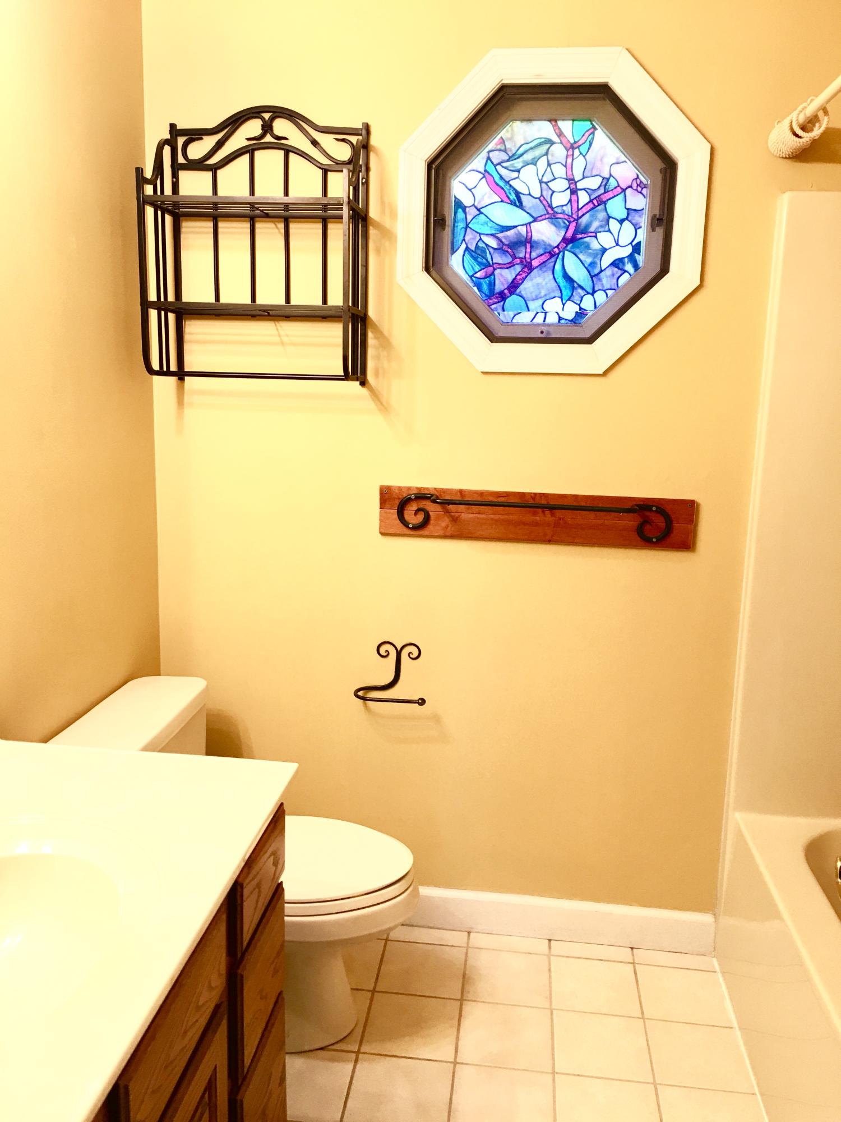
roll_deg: -1.4
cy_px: 561
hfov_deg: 48.2
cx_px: 420
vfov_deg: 61.7
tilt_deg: -9.0
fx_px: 939
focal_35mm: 29
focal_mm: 4.15
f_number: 2.2
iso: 25
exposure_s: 1/15
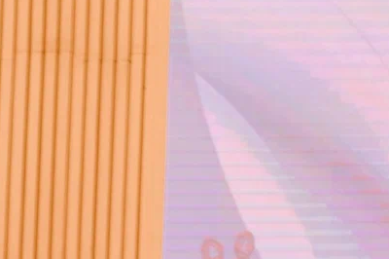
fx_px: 2559
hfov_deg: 7.6
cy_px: 381
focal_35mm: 237
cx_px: 1150
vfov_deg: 5.7
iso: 100
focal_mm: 37
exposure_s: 1/160
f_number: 3.2
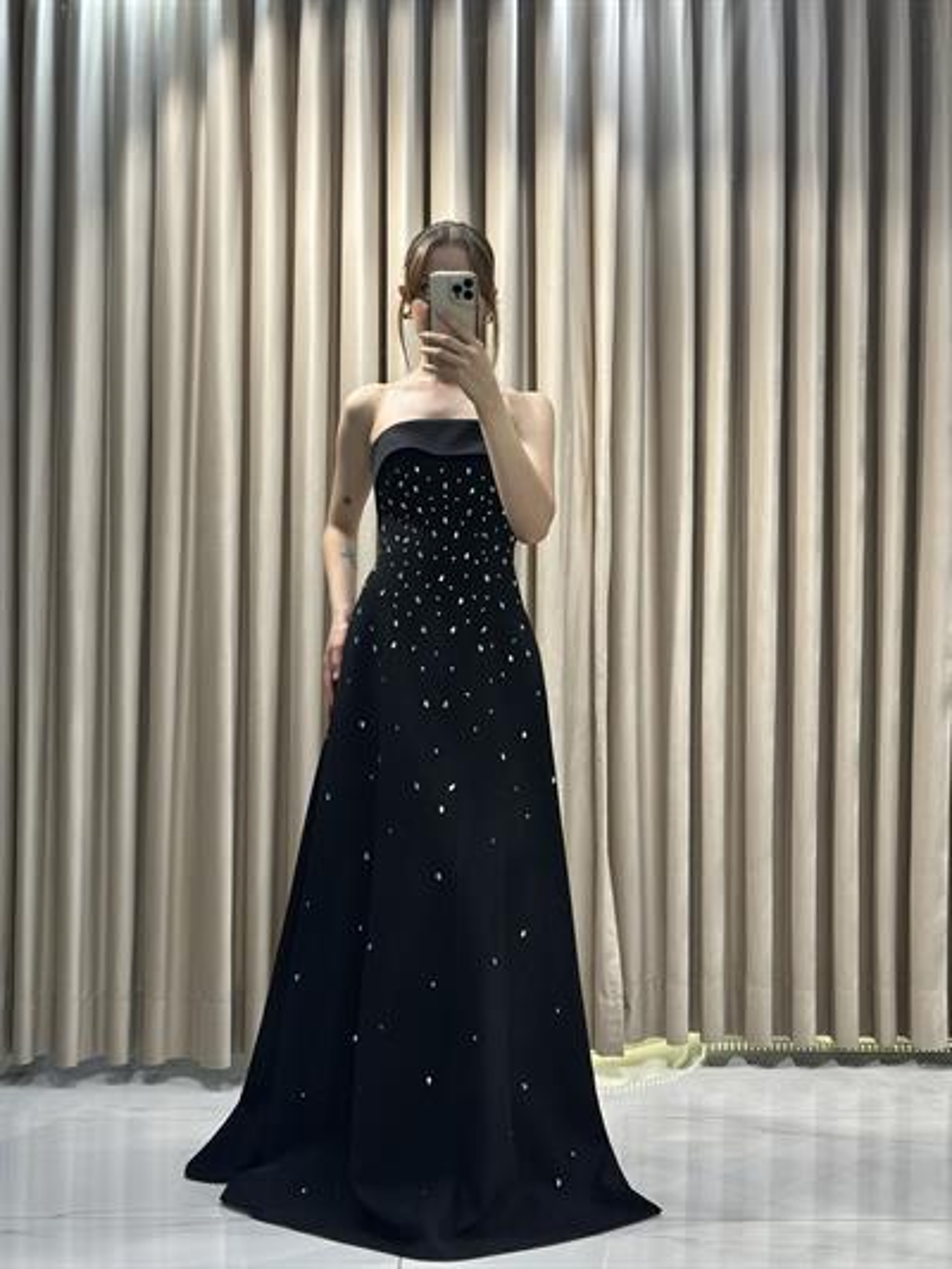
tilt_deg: -22.5
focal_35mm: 48
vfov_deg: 39.6
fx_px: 1759
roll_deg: -1.4
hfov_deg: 30.3
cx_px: 476
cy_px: 634
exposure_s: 1/260
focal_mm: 6.86
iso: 80
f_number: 1.78
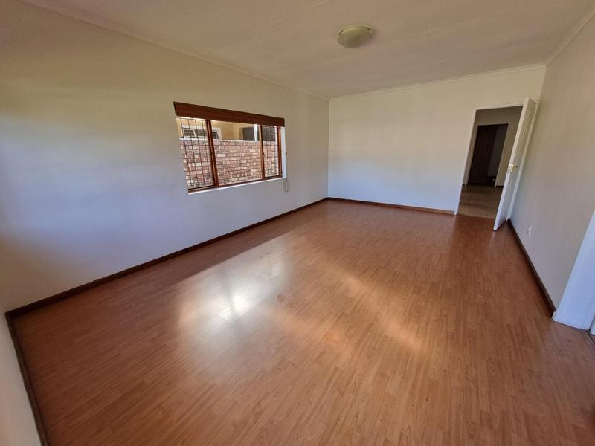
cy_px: 223
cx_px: 298
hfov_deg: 106.2
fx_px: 223
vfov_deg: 89.9
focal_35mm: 13
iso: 50
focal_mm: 1.74
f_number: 2.2
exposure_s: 1/50
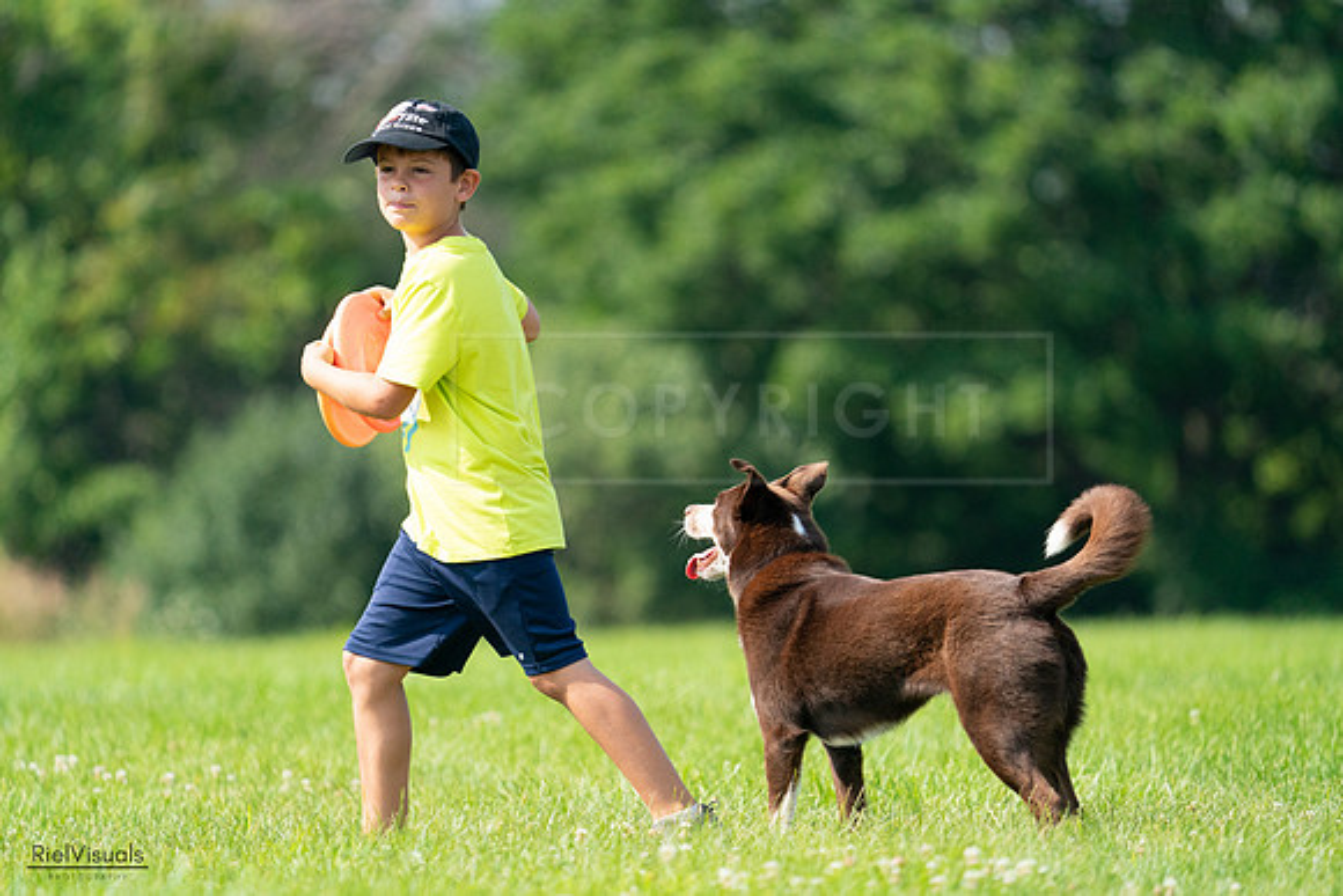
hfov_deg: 4.6
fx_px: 16567
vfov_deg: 3.1
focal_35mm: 444
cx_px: 672
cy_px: 448
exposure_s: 1/4000
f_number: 6.3
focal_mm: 444
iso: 2000
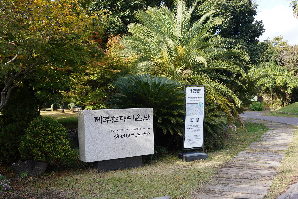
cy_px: 100
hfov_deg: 54.4
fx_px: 290
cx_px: 149
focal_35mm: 35
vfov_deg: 37.9
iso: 100
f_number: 5
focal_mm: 35
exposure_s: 1/100
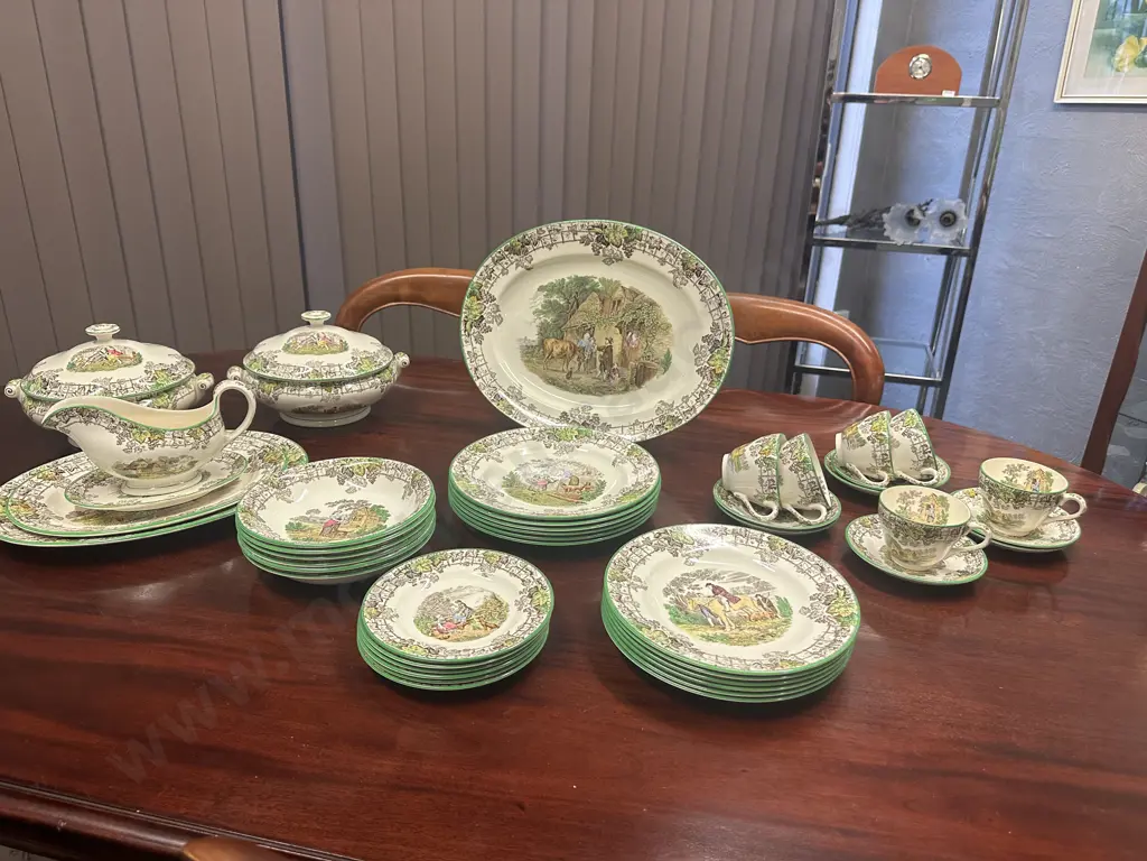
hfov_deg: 71.6
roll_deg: -2.5
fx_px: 795
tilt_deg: -22.5
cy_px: 430
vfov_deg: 56.8
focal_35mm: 24
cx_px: 574
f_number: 1.78
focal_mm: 6.86
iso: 160
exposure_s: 1/100
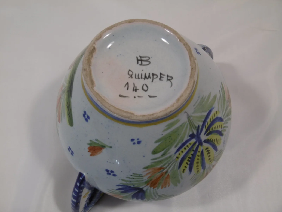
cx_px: 141
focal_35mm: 51
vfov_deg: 28.6
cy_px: 106
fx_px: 415
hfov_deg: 37.5
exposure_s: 1/30
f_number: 4
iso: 100
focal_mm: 9.2
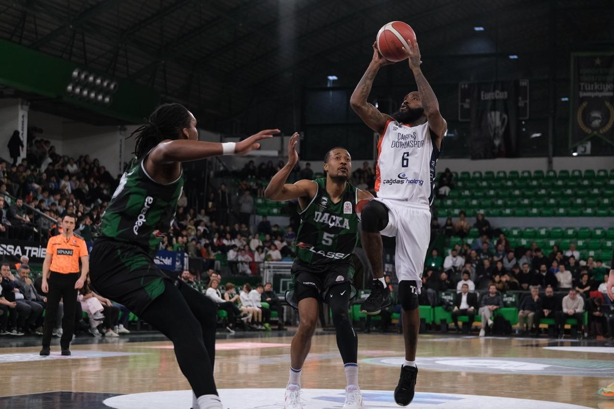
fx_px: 1279
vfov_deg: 18.2
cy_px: 204
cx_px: 307
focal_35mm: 75
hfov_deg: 27.0
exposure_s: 1/1000
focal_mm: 50
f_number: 2.8
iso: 1600
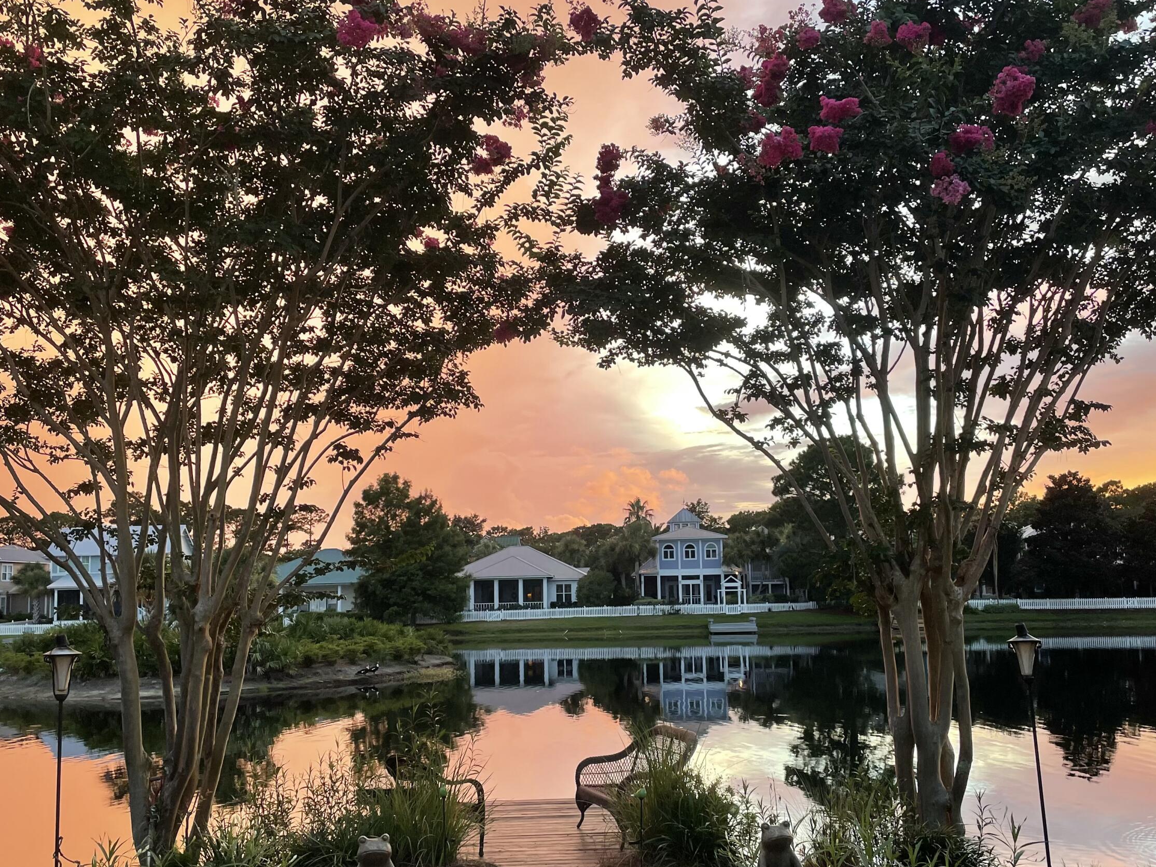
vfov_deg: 40.6
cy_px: 496
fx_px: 1169
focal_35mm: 35
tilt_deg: +4.6
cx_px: 595
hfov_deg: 52.6
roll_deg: +1.5
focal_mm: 4.2
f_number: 1.6
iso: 64
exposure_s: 1/121
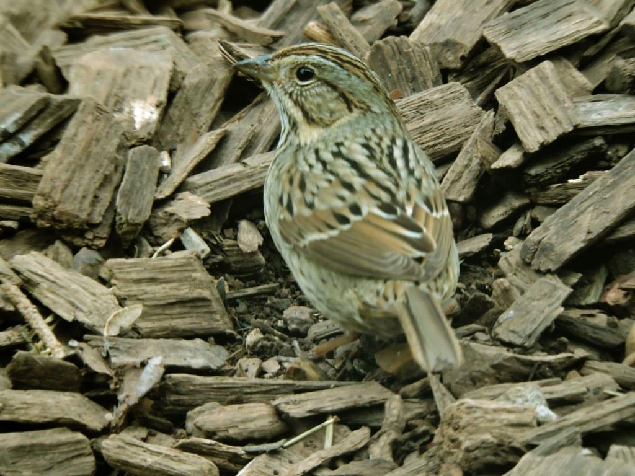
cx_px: 318
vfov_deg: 1.4
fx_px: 20179
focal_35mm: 1100
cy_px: 238
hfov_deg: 1.8
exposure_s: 1/60
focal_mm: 197.1
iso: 800
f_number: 5.6
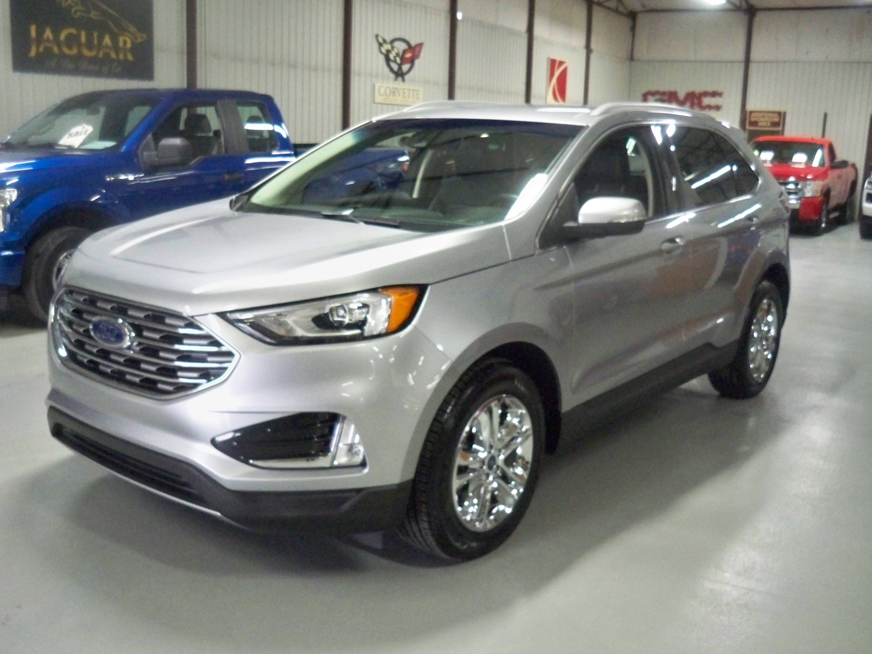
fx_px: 882
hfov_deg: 52.6
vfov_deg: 40.7
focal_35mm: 35
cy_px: 327
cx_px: 436
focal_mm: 6.3
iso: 1000
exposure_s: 1/60
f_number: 3.1
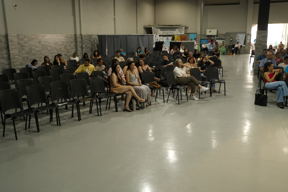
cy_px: 96
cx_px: 144
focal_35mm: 35
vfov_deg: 37.9
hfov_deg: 54.4
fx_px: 280
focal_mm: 35
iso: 2000
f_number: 2.5
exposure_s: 1/100
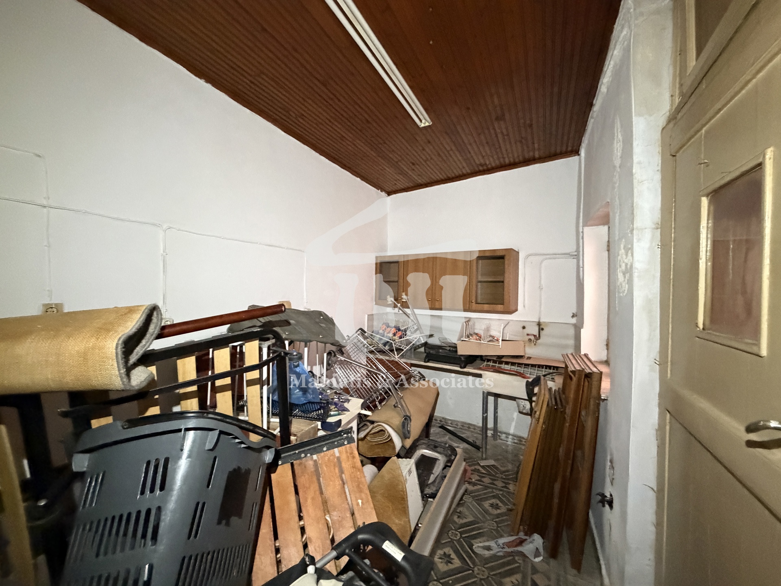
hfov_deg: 102.1
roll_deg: -0.6
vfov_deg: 85.7
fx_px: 316
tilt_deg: +1.0
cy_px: 293
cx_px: 390
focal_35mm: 14
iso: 1250
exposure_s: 1/60
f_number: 2.2
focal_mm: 2.22
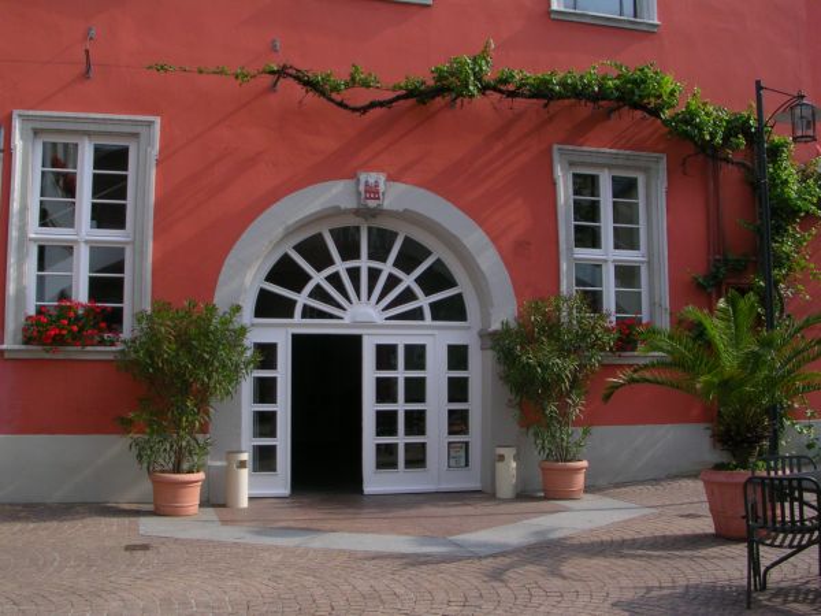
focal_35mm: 38
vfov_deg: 37.7
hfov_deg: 49.0
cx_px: 410
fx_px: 901
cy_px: 308
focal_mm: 5.8
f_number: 5.6
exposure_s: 1/176
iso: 50
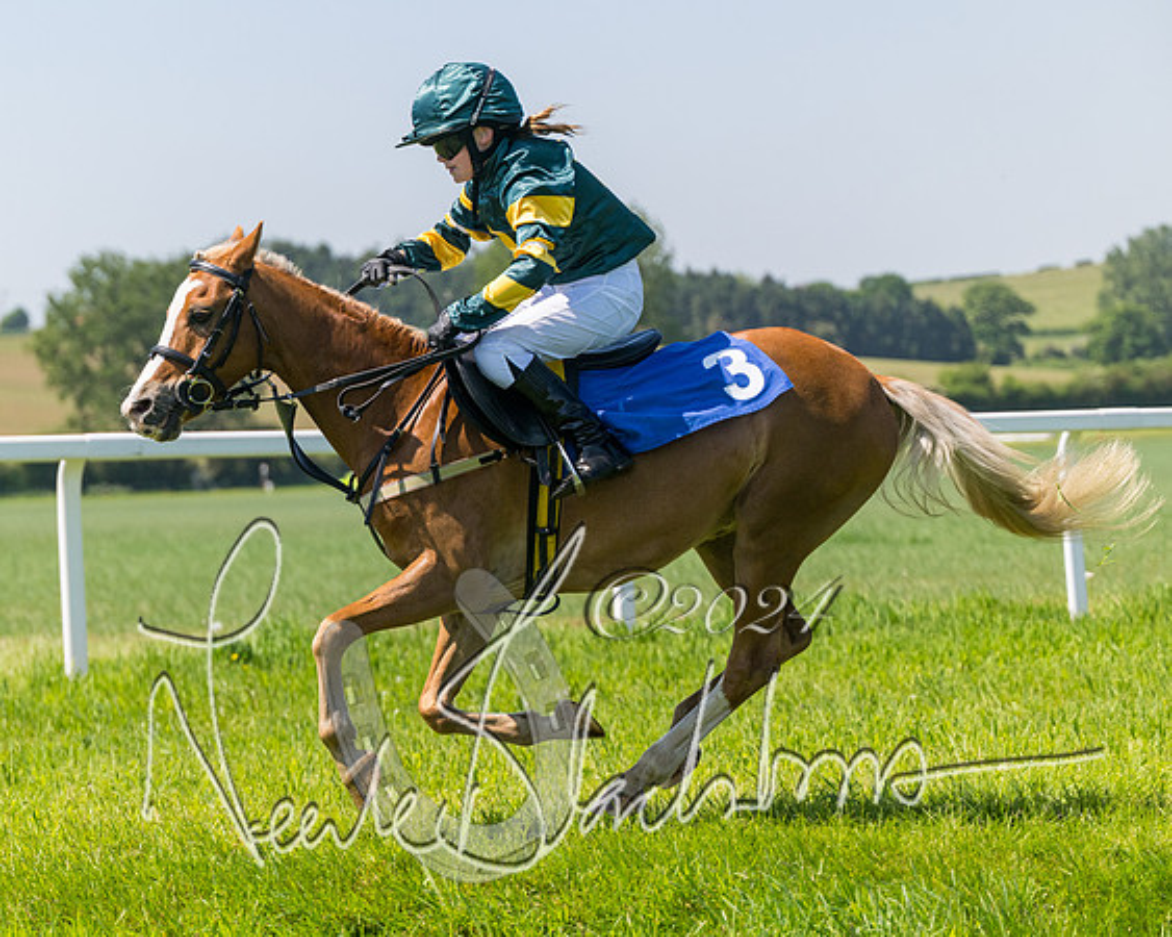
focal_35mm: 118
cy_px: 460
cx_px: 445
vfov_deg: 13.0
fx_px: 4107
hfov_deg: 16.2
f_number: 4
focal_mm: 98
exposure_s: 1/6400
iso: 400
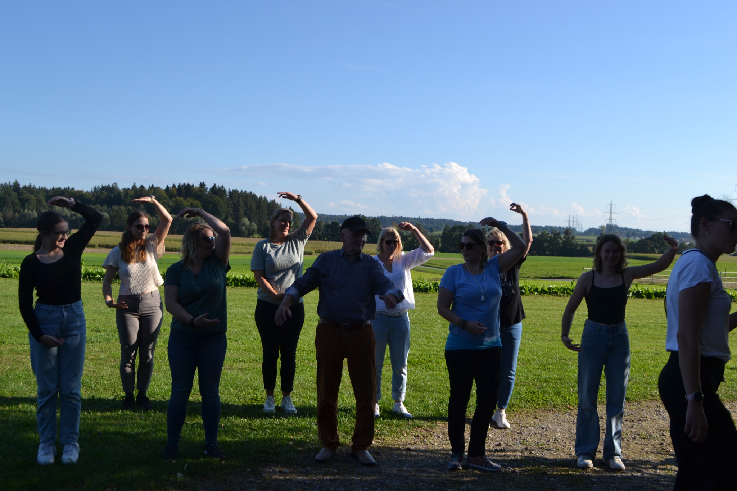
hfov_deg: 53.1
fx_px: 737
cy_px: 246
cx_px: 368
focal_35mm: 36
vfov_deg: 36.9
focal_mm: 24
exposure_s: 1/200
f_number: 7.1
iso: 100
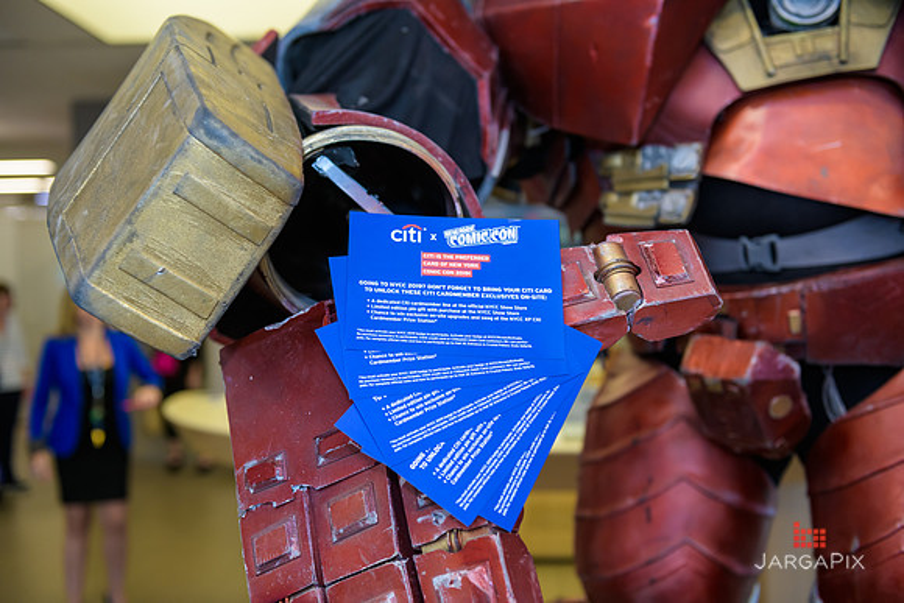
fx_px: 1055
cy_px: 302
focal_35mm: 42
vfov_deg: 31.9
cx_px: 452
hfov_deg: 46.4
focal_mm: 42
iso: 800
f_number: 3.2
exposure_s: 1/125
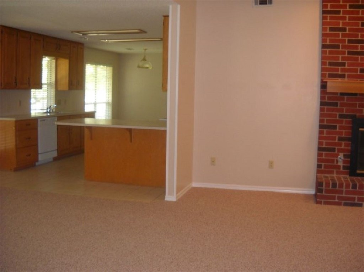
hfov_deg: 45.8
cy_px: 136
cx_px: 182
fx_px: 431
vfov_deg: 35.1
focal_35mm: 41
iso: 200
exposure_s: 1/30
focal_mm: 6.72
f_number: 3.1
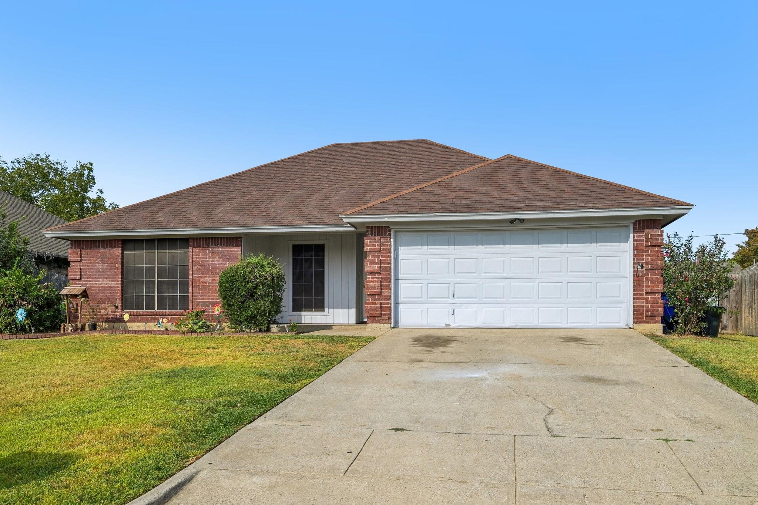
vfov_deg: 43.6
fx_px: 632
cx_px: 379
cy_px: 252
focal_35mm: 30
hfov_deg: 61.9
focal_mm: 30
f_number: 8
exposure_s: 1/1600
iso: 400
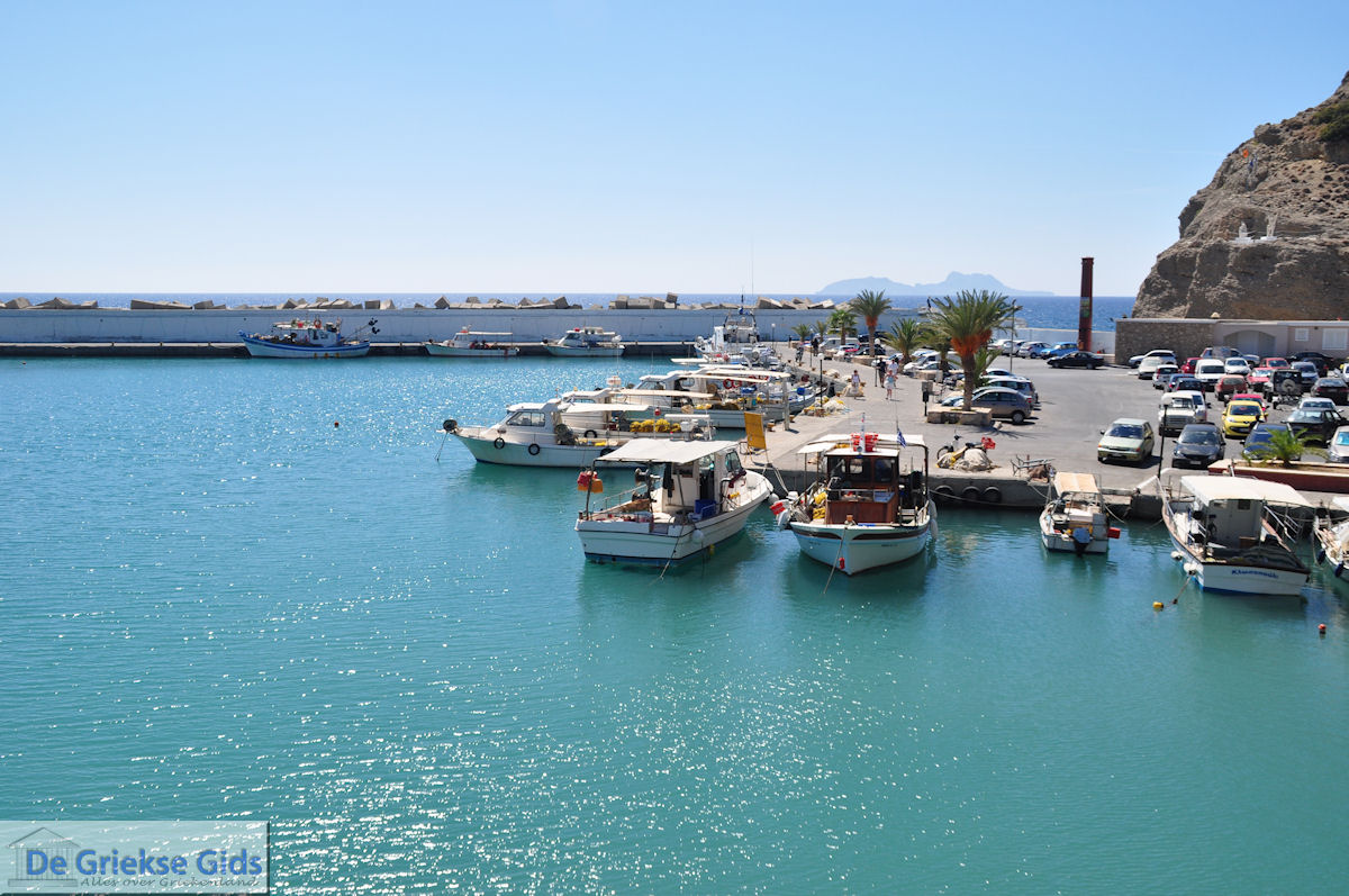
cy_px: 448
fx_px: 1235
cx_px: 674
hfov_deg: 57.3
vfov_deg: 39.9
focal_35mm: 33
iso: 200
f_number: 9
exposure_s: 1/500
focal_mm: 22
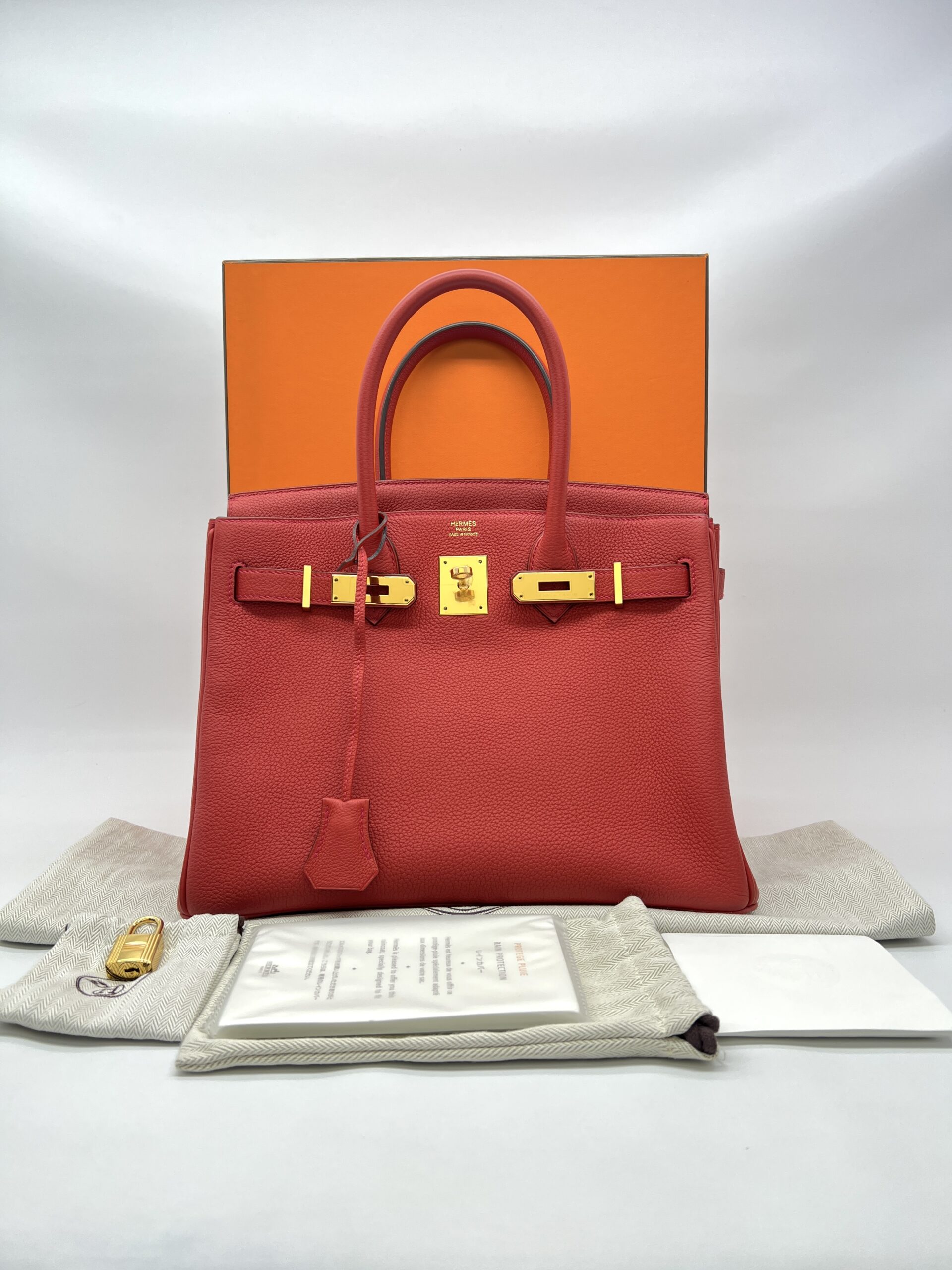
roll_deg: -0.2
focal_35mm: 26
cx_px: 476
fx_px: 953
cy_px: 635
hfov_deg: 53.1
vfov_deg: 67.3
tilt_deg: -1.9
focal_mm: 5.7
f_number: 1.5
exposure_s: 1/100
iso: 32
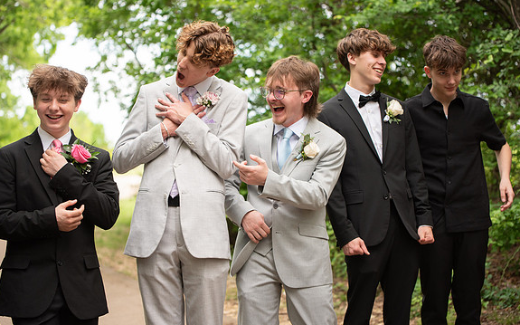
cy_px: 142
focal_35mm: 77
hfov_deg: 26.8
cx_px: 259
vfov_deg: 16.9
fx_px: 1091
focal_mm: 70
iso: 500
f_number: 2.8
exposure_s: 1/640
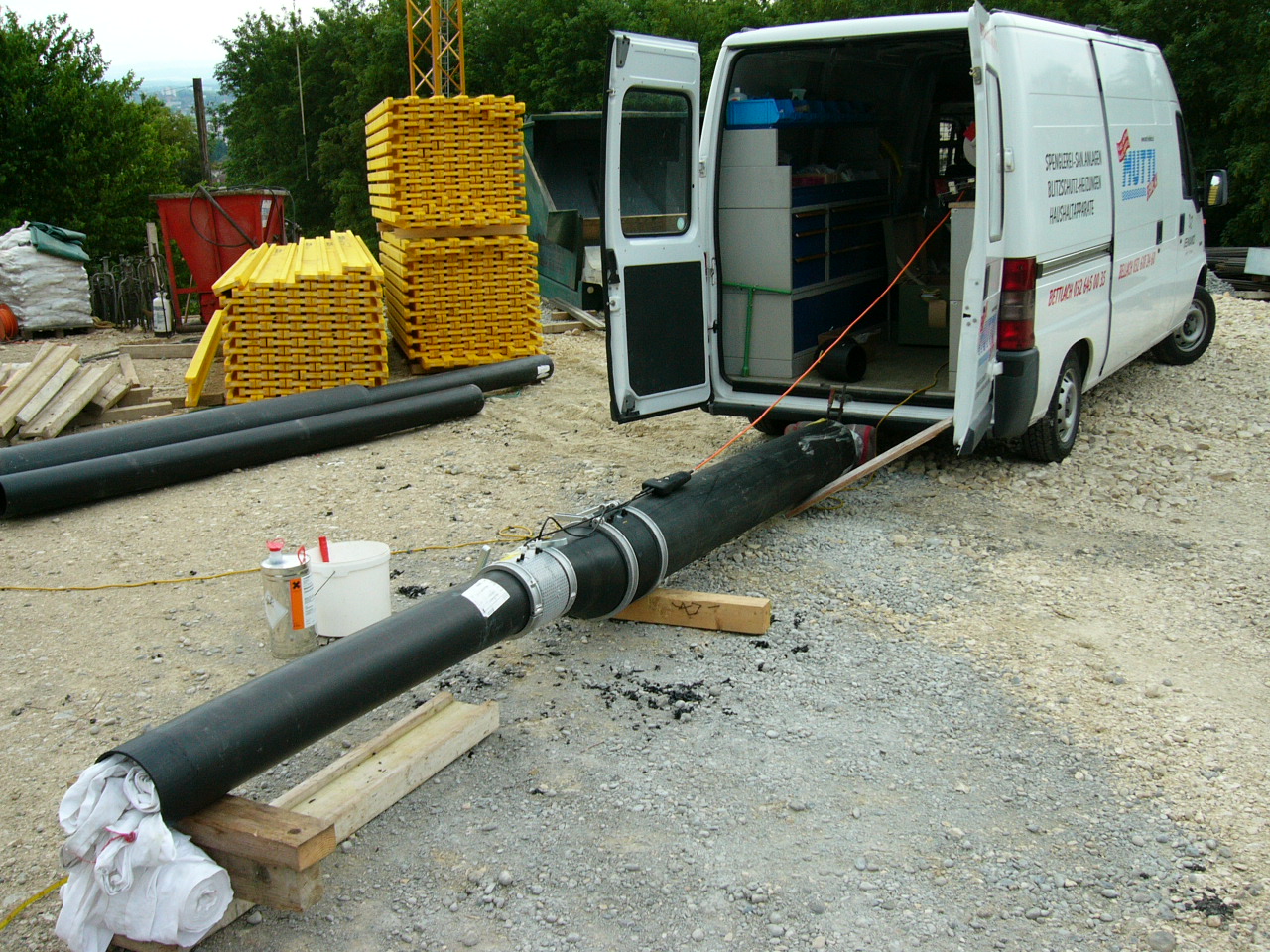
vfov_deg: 40.7
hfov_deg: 52.6
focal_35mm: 35
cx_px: 635
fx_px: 1284
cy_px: 476
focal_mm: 5.8
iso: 100
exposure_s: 1/100
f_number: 8
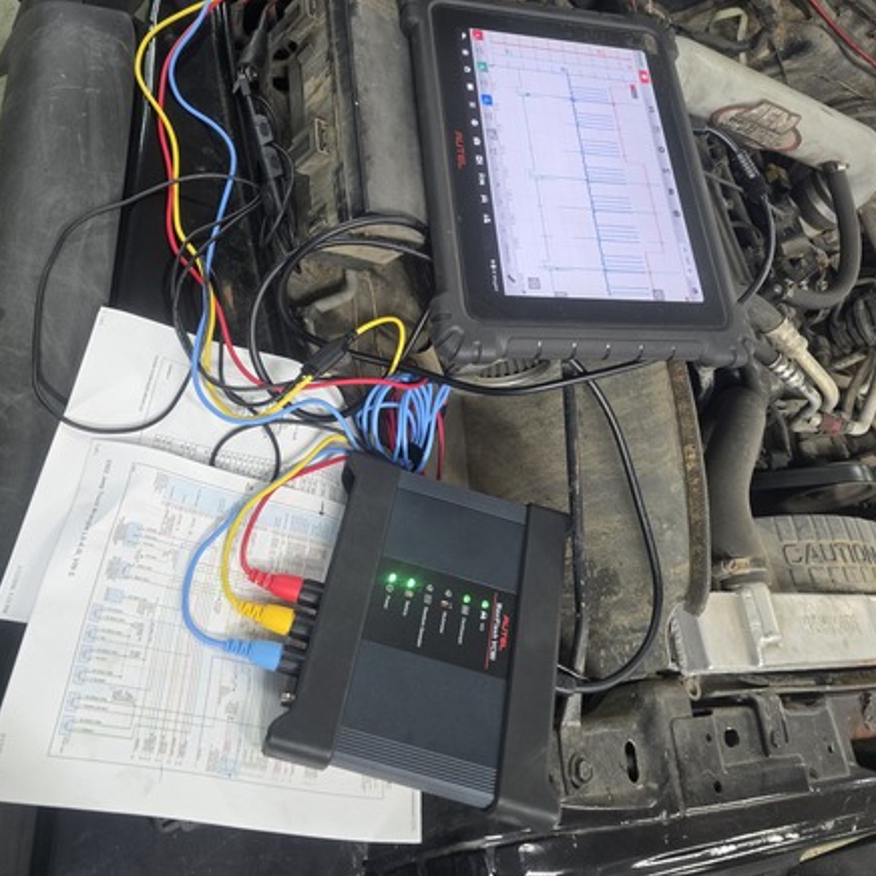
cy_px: 275
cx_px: 438
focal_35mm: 28
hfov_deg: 57.3
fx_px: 802
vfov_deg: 55.8
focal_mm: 6.3
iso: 320
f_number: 1.7
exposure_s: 1/120
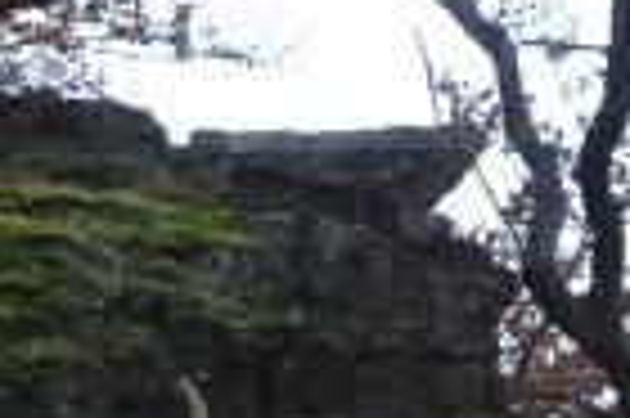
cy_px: 476
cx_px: -76
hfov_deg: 7.3
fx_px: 4929
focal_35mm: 282
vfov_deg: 4.8
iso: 200
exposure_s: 1/250
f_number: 4
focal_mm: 6.1
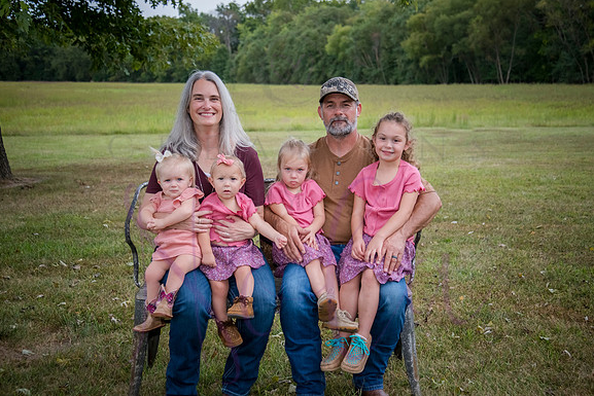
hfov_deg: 40.3
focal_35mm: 49
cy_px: 198
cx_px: 298
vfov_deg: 27.5
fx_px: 809
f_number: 4.2
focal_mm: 46
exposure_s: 1/640
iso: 400
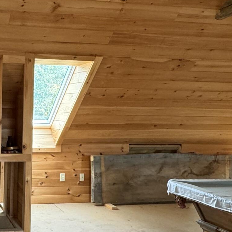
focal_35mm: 49
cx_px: -9
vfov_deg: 34.7
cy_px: 125
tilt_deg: -2.0
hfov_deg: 31.6
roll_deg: -1.6
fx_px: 372
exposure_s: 1/99
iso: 320
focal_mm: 2.22
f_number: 2.2
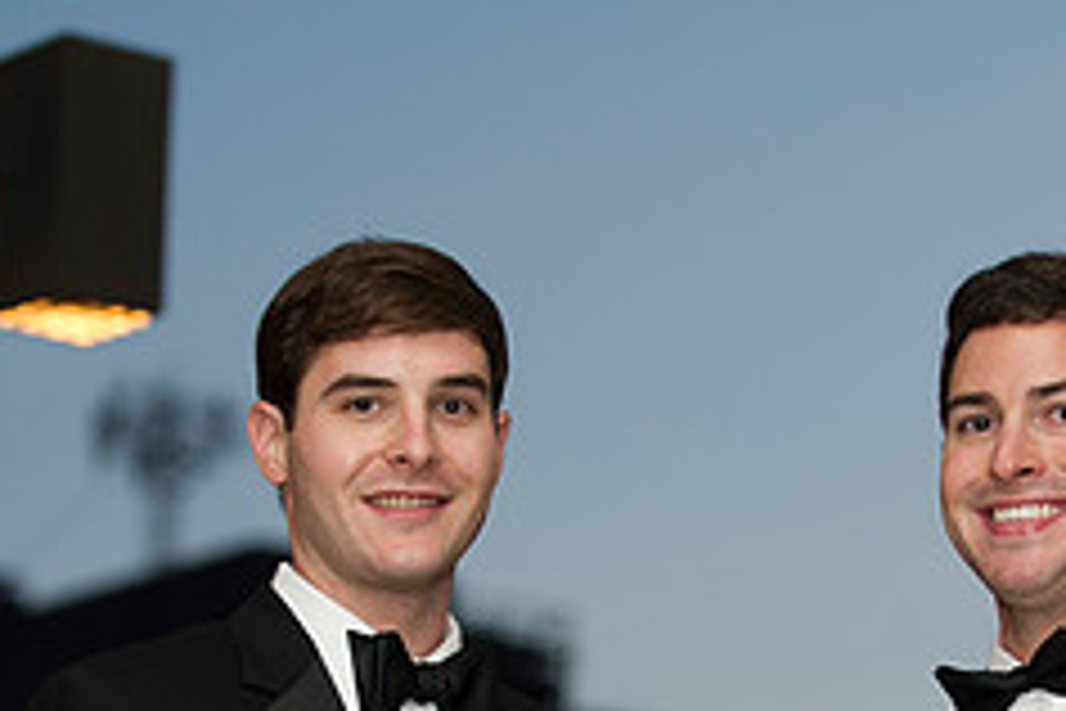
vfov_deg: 7.2
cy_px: 756
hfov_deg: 10.8
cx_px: 643
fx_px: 5655
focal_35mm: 191
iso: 640
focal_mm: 78
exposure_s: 1/50
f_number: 2.8
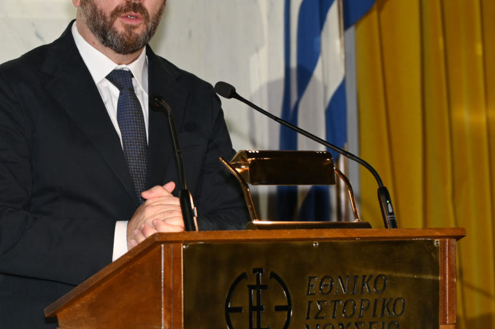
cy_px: 137
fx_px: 2295
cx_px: -14
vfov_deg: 8.2
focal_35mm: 167
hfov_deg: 12.2
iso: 400
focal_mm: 70
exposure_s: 1/200
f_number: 3.5
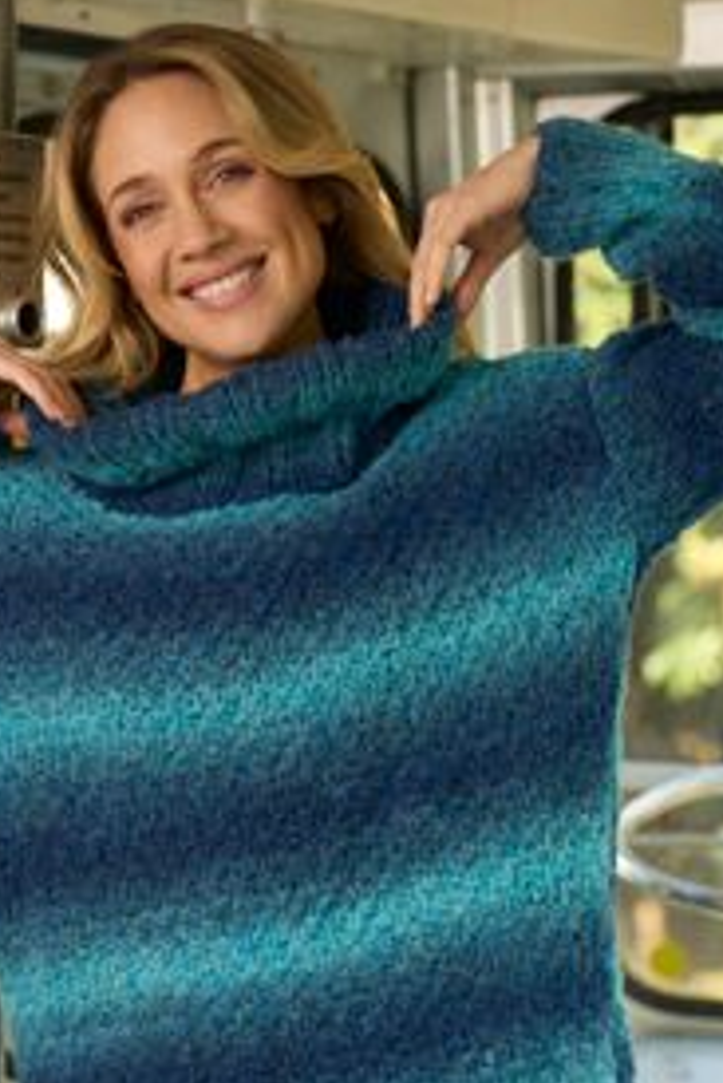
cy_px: 723
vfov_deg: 19.4
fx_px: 3159
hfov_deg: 13.0
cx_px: 277
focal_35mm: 105
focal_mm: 64
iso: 125
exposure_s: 1/200
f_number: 2.8
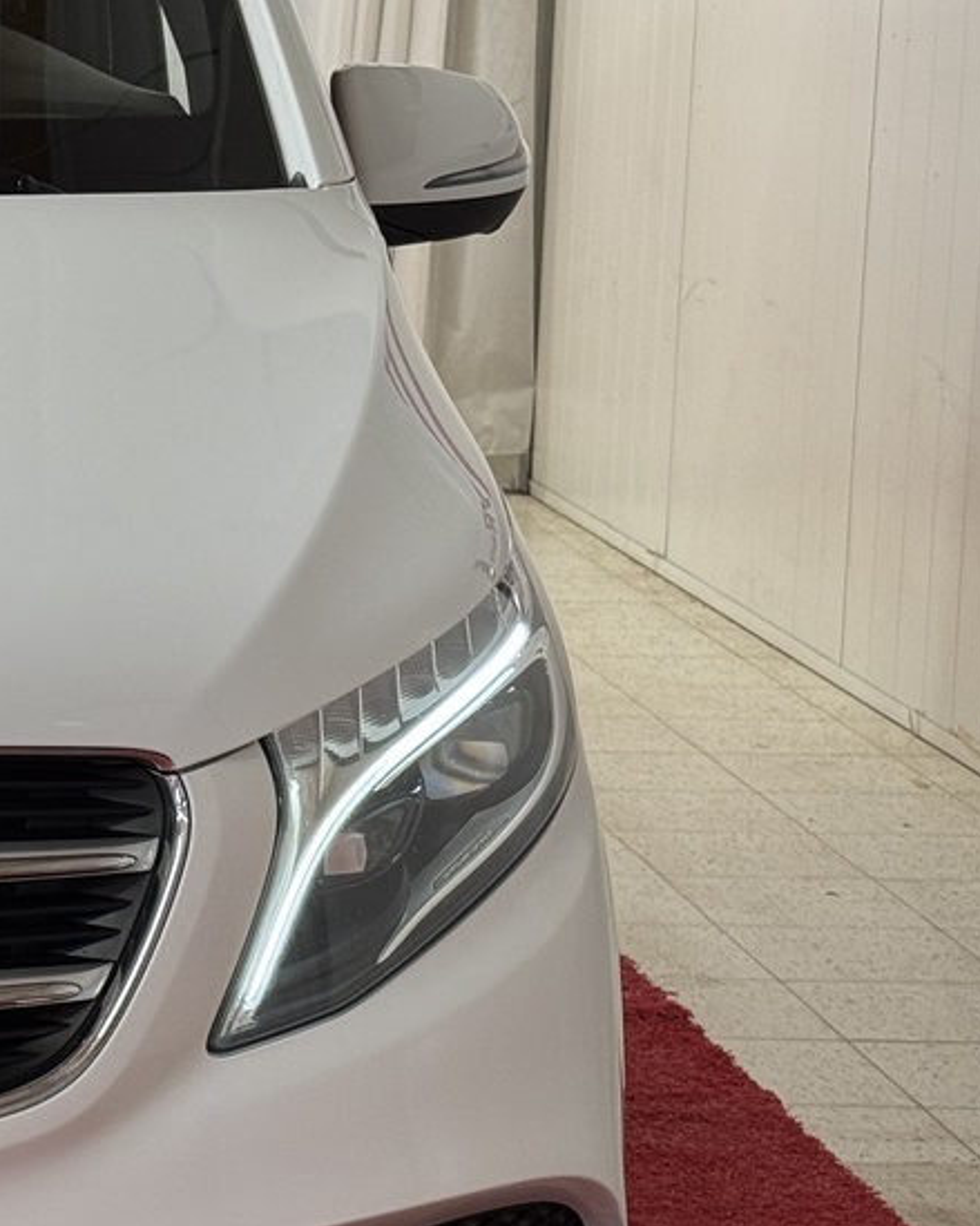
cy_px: 558
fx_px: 4461
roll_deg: -0.3
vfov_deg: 15.6
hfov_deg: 11.9
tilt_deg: -8.5
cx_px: -542
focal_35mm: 123
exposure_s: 1/99
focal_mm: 6.76
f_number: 1.78
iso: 80
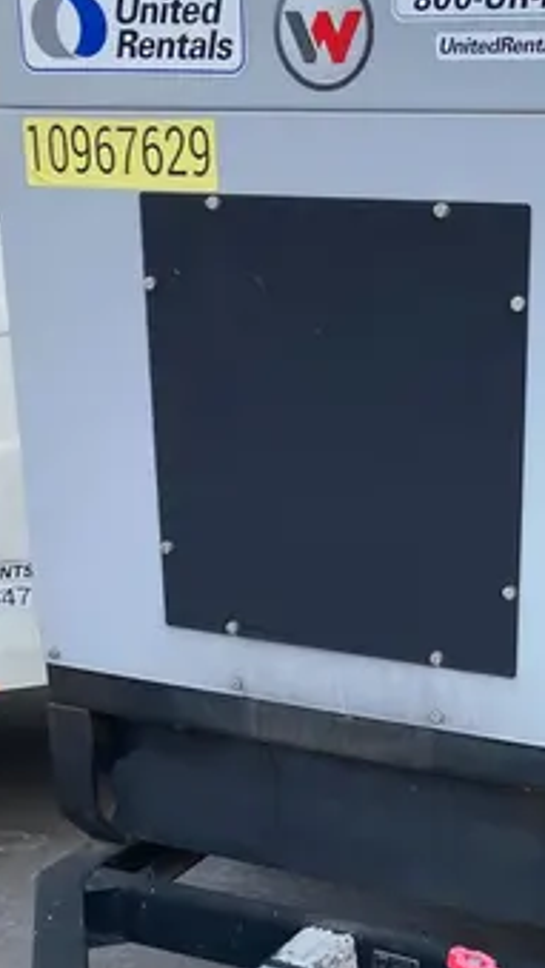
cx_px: 382
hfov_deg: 18.2
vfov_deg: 30.6
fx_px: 1694
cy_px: 858
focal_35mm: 66
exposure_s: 1/121
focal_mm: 3.99
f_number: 1.8
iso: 80
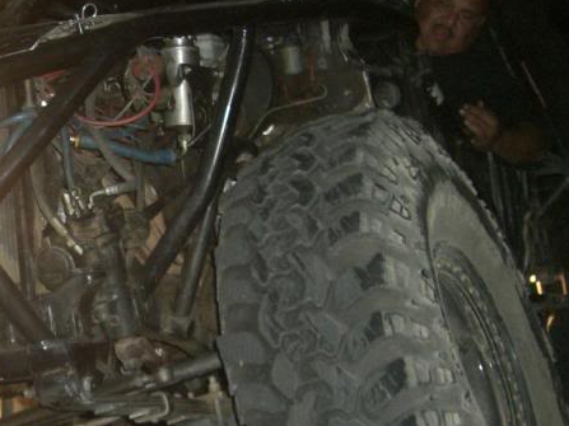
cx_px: -8
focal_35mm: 87
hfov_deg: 21.7
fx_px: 1430
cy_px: 217
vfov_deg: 17.0
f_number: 2.7
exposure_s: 1/60
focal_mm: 6.2
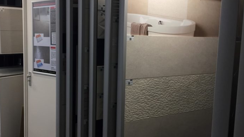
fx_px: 226
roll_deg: -3.8
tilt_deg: -5.0
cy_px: 64
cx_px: 110
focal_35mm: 35
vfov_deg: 33.7
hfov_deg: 56.5
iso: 64
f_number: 2.2
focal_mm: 4.15
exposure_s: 1/33
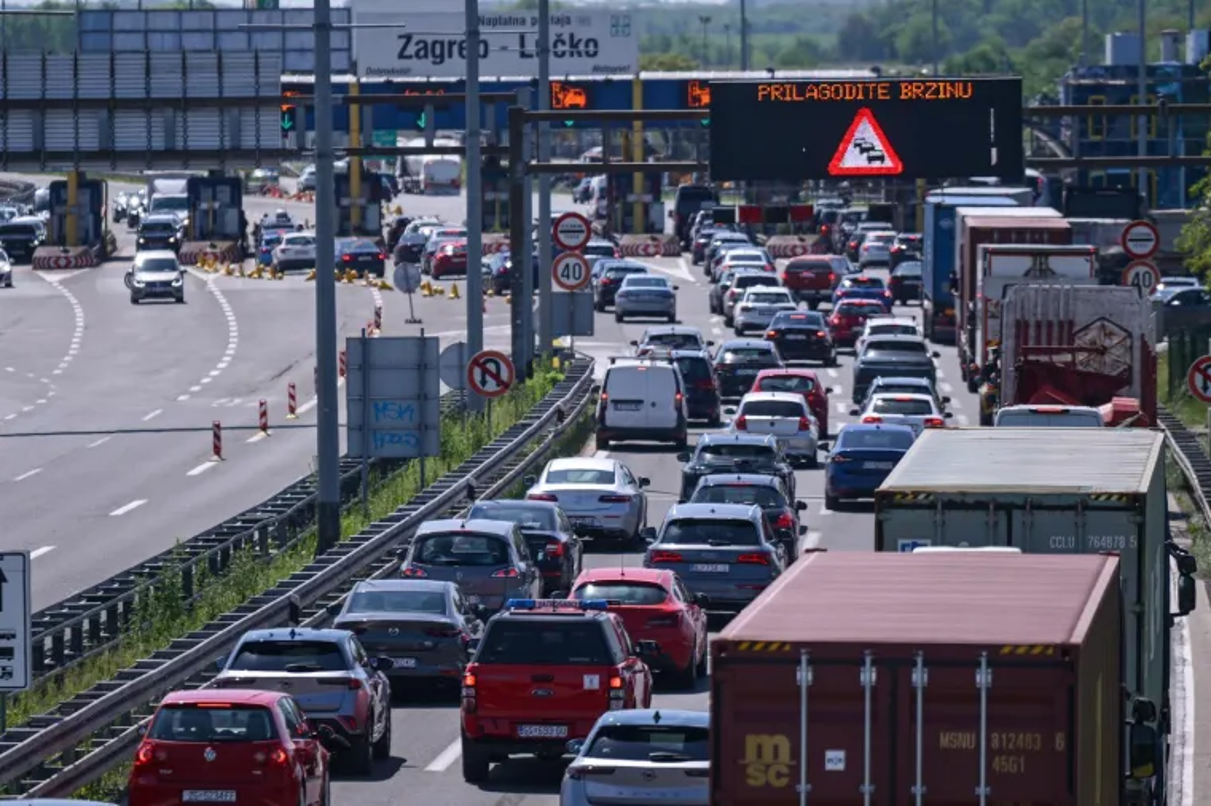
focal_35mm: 300
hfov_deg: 6.9
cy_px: 403
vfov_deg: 4.6
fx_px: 10087
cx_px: 606
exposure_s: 1/2000
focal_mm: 200
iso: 64
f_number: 2.8
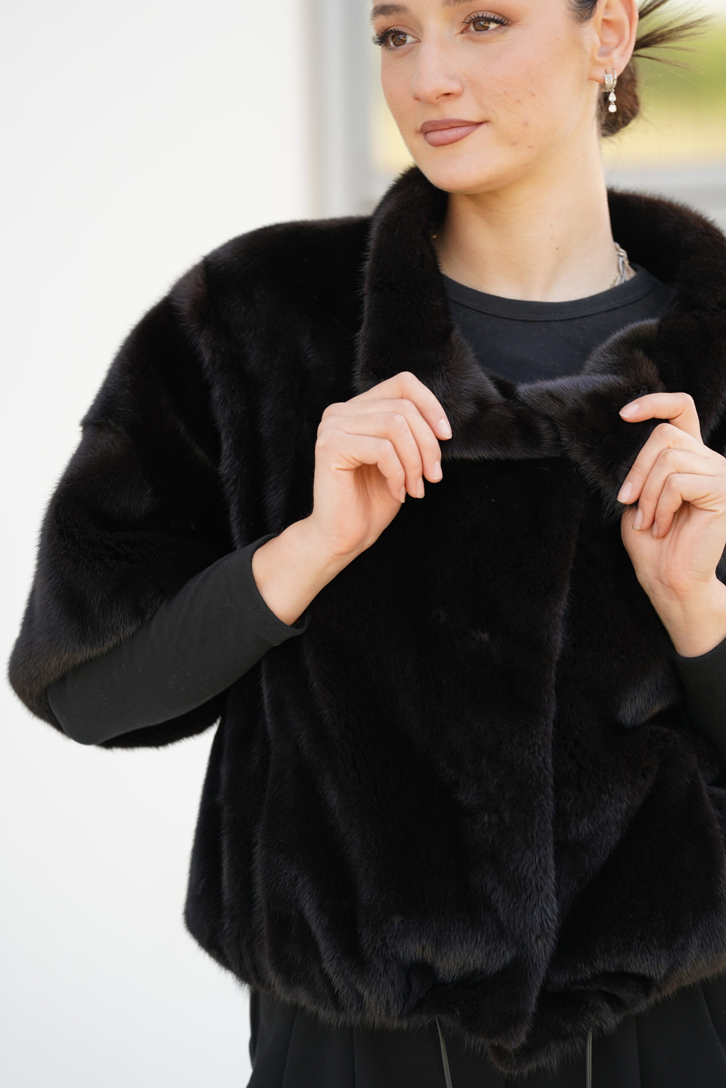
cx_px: 363
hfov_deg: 7.0
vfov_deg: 10.5
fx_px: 5897
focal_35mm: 195
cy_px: 544
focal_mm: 195
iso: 160
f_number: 2.8
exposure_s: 1/250
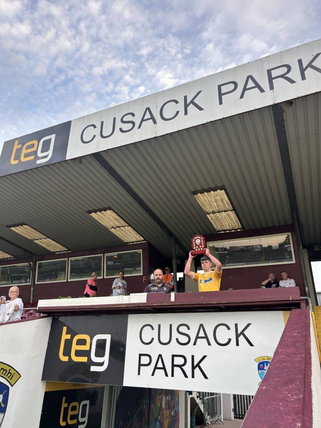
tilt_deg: +25.8
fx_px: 321
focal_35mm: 26
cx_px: 160
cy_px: 214
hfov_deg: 53.1
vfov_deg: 67.3
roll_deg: -2.8
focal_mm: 5.7
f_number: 1.5
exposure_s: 1/148
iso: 50
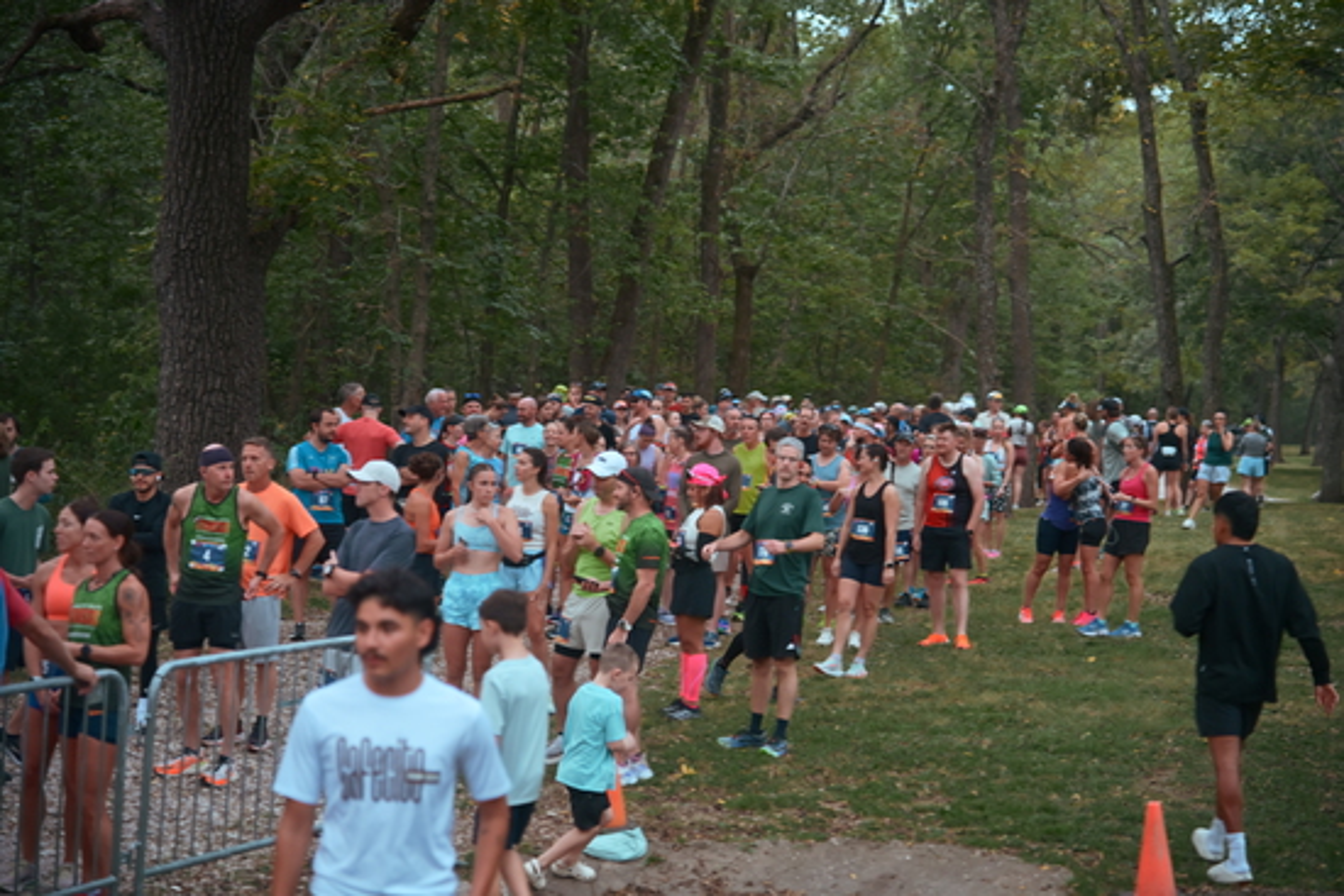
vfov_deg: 18.7
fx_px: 2726
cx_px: 672
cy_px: 448
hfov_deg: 27.7
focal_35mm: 73
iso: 1250
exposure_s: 1/80
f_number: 2.8
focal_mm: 73
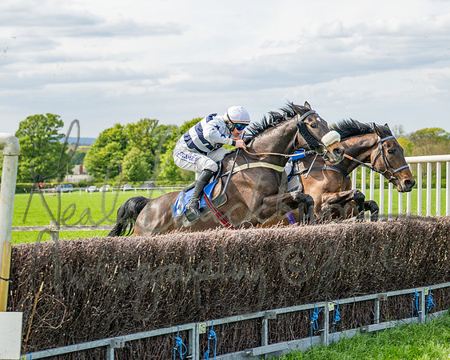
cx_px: 173
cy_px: 227
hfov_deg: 18.5
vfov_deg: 14.8
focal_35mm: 104
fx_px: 1383
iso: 200
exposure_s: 1/1600
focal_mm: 70
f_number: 4
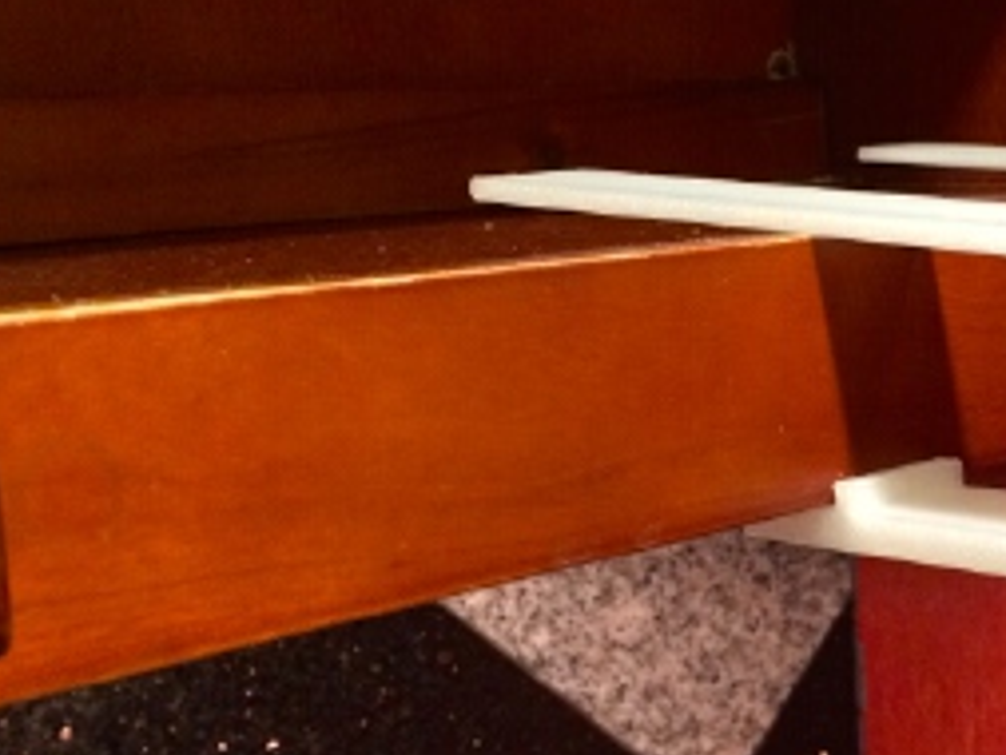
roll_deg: +3.8
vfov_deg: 24.0
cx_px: 940
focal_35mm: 61
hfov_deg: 30.1
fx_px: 1774
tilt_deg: -9.3
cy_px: 421
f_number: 2.2
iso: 250
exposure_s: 1/20
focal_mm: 4.15
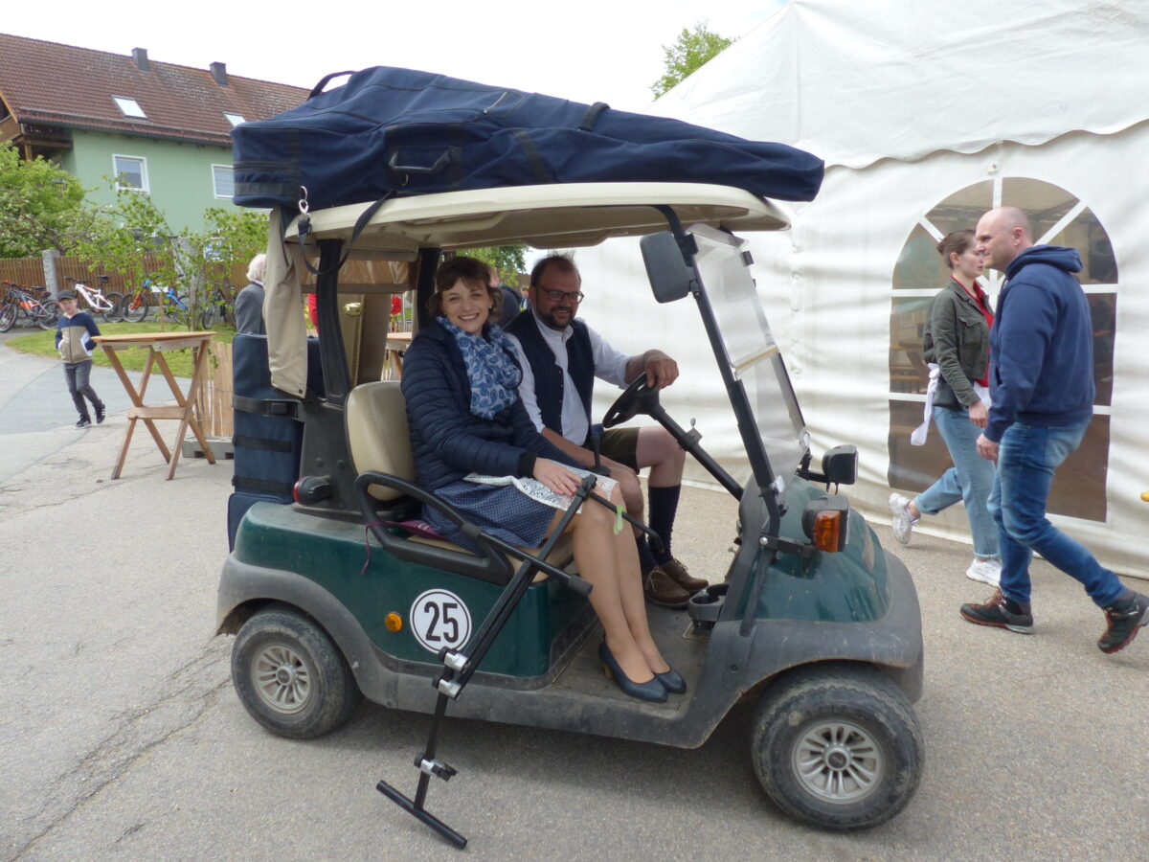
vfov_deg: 54.9
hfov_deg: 69.4
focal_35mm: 25
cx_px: 574
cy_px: 431
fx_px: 830
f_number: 4
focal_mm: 4.5
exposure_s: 1/500
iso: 100
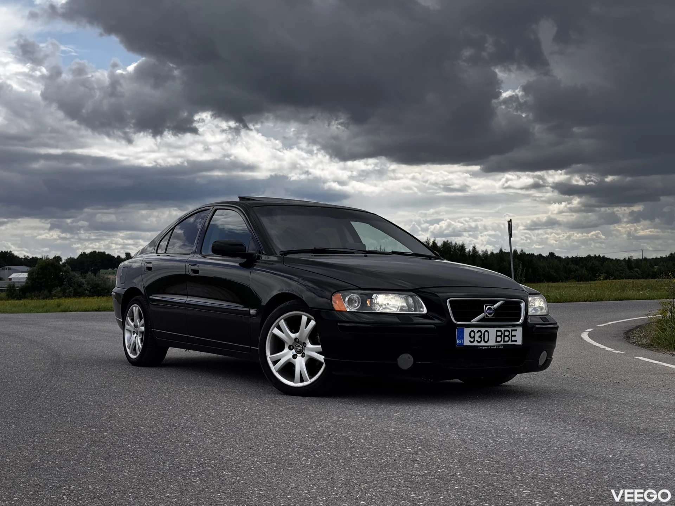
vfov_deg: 30.3
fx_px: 936
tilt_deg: +0.3
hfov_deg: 39.7
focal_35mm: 48
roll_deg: +1.4
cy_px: 253
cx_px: 338
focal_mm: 6.76
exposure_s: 1/2513
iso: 64
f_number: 1.78
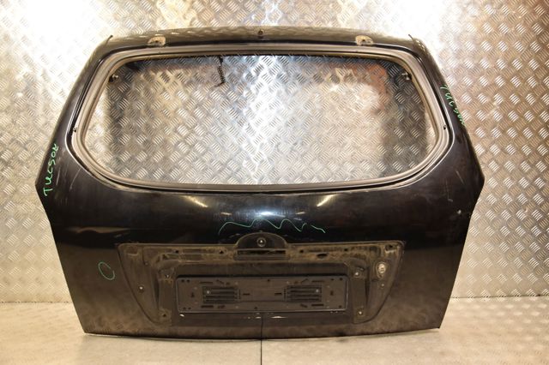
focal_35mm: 32
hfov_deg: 59.5
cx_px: 274
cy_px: 182
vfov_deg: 41.7
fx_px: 480
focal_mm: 21
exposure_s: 1/160
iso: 800
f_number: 5
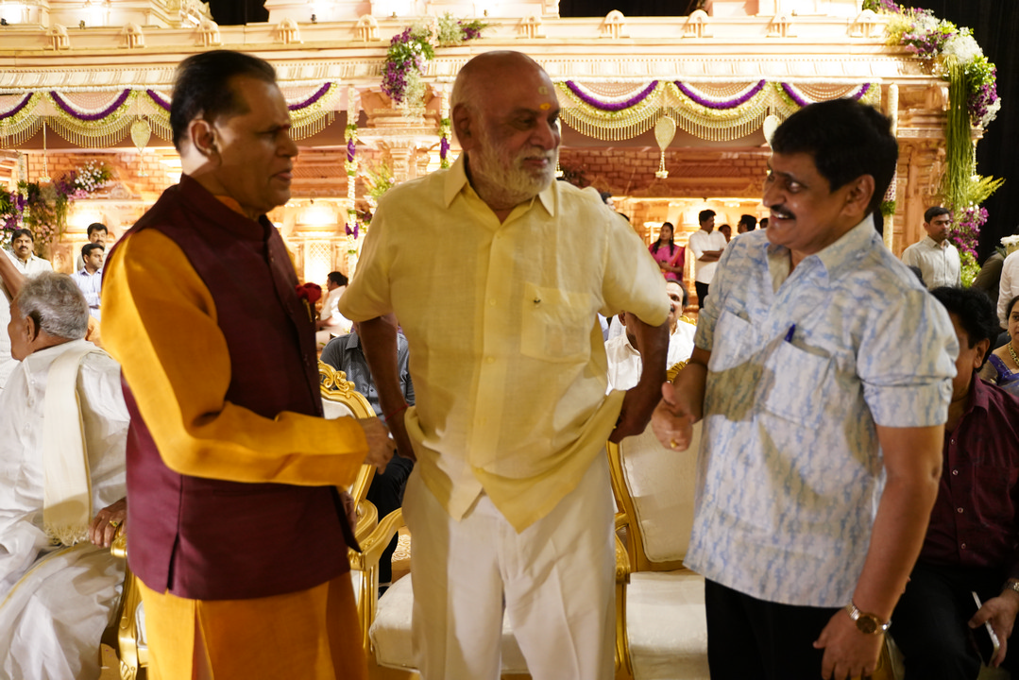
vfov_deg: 46.4
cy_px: 340
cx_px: 510
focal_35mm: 28
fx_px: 793
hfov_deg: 65.5
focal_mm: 28
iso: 2500
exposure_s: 1/125
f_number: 2.8
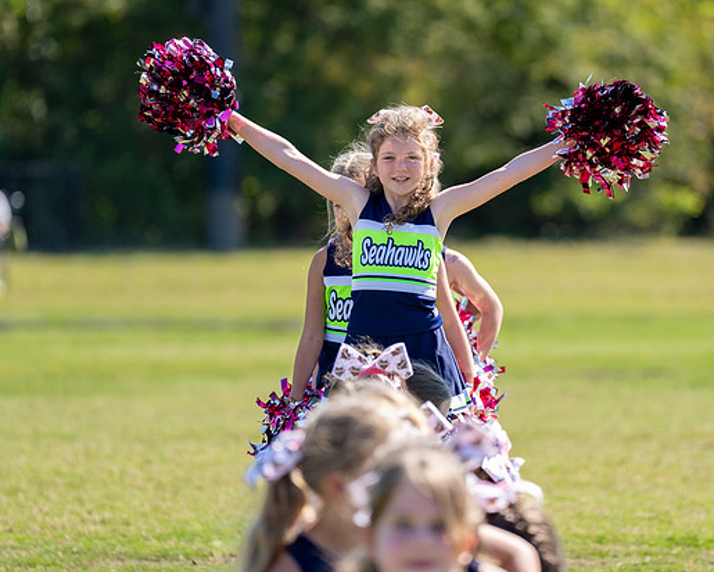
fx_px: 6509
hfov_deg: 6.3
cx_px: 391
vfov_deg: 5.0
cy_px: 266
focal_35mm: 308
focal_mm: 200
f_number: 2.8
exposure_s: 1/2000
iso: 200
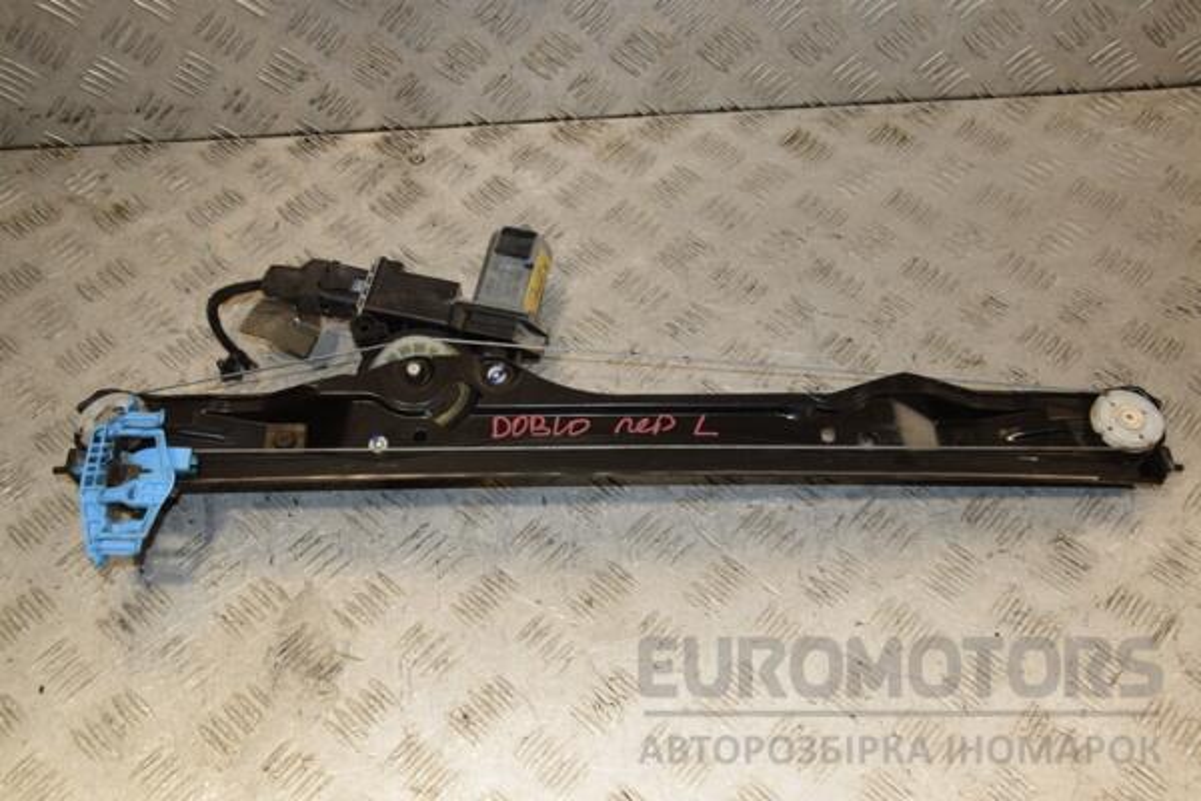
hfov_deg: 51.3
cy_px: 400
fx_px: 1251
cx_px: 600
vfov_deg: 35.5
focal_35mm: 38
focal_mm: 25
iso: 800
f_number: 7.1
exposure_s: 1/200
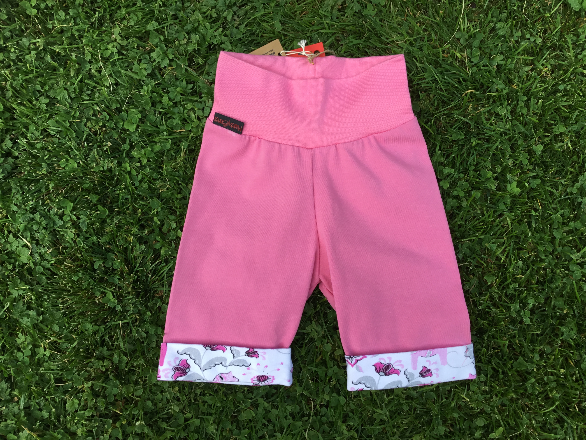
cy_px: 220
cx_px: 293
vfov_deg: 45.4
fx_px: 525
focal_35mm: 31
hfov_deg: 58.4
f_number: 2.4
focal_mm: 3.3
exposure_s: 1/259
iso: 25
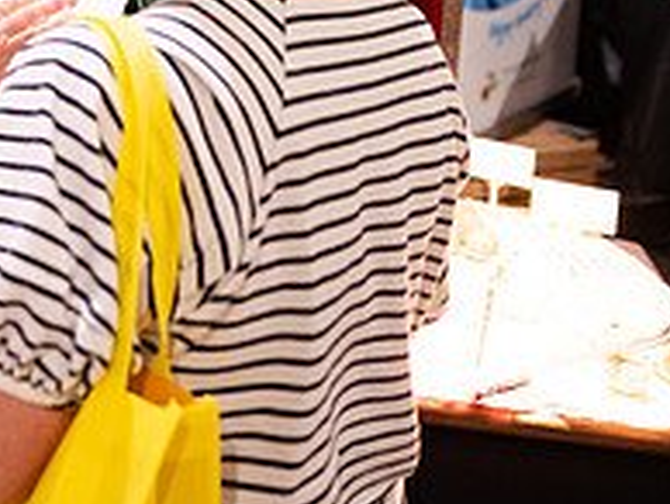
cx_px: -138
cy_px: -85
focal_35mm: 69
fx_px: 1337
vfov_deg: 20.1
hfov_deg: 25.2
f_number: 1.8
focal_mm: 24
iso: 1250
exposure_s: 1/200
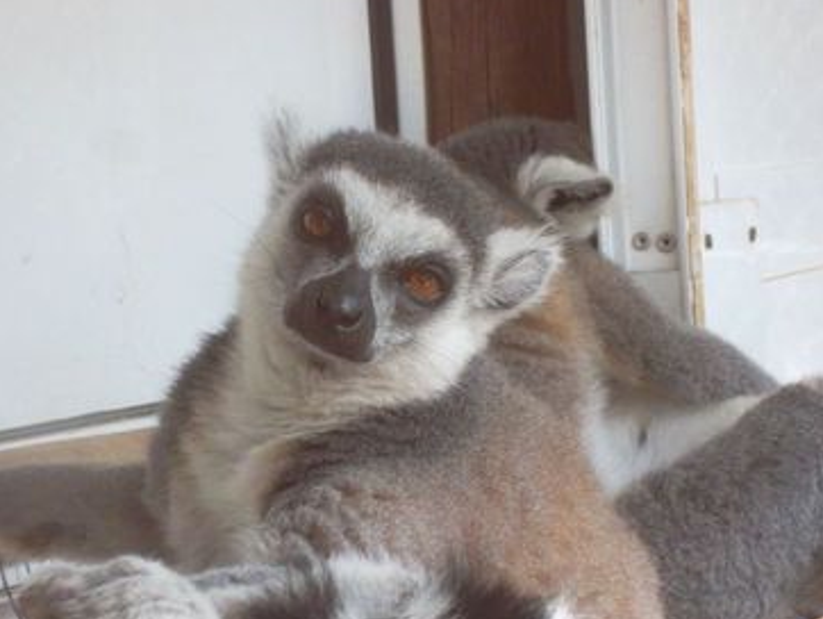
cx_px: 414
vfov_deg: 10.0
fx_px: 3545
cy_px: 321
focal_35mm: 149
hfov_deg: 13.2
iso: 352
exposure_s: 1/90
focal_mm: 24.5
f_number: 5.9
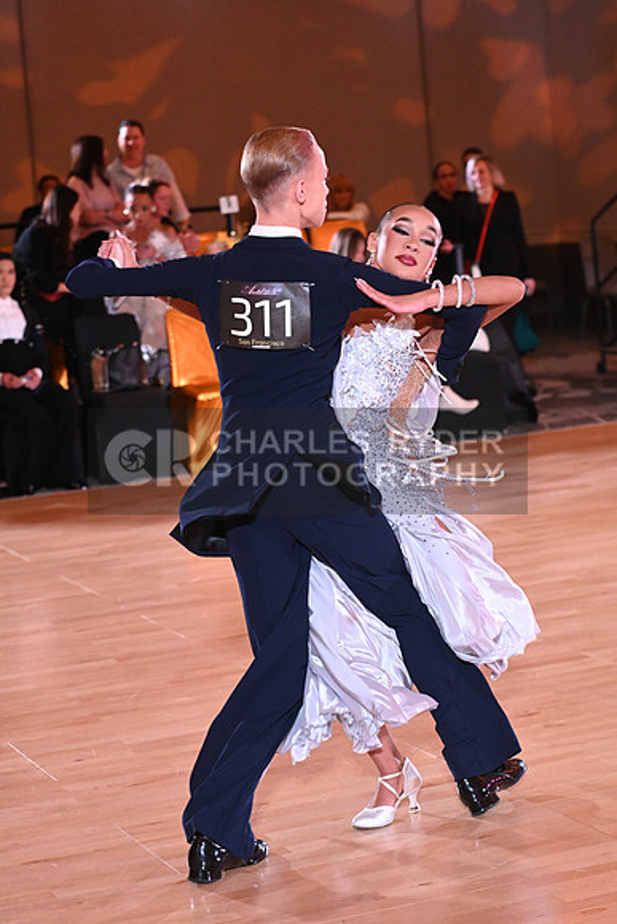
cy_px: 462
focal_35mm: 86
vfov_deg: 23.6
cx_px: 308
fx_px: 2209
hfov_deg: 15.9
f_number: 4.5
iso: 5000
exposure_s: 1/400
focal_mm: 86
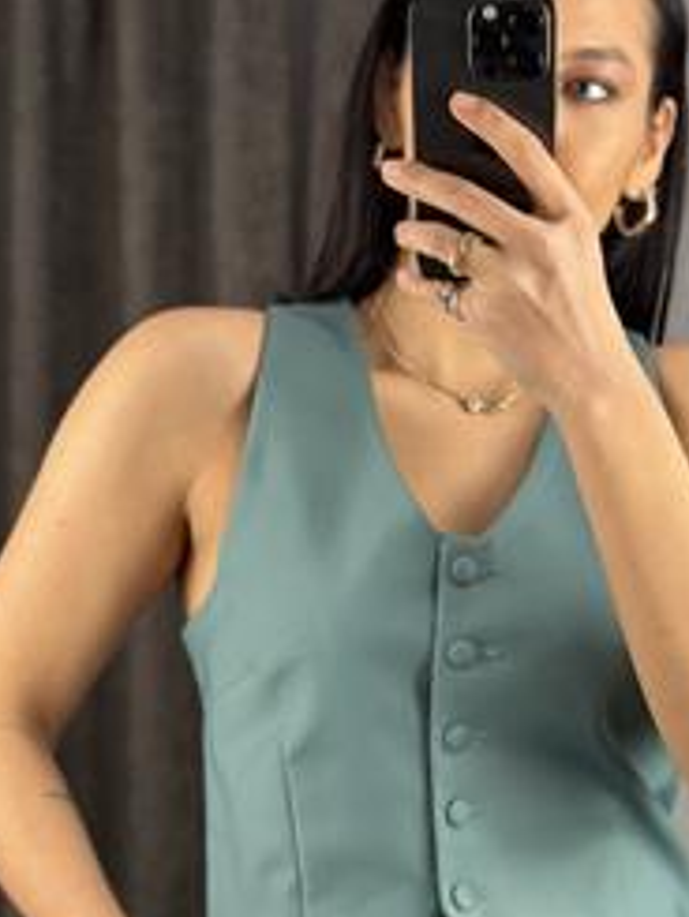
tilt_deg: -29.5
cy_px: 706
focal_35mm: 81
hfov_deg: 18.2
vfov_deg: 23.8
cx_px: 438
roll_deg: +0.2
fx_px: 2148
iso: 125
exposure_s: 1/100
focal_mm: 6.86
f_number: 1.78
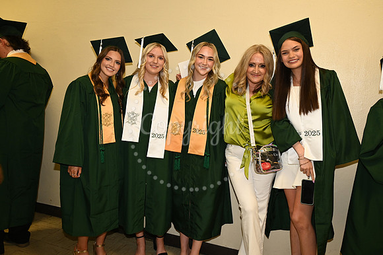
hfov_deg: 62.0
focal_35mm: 30
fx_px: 319
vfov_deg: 43.6
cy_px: 128
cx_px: 192
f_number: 5.6
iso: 1600
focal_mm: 30
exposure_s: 1/60
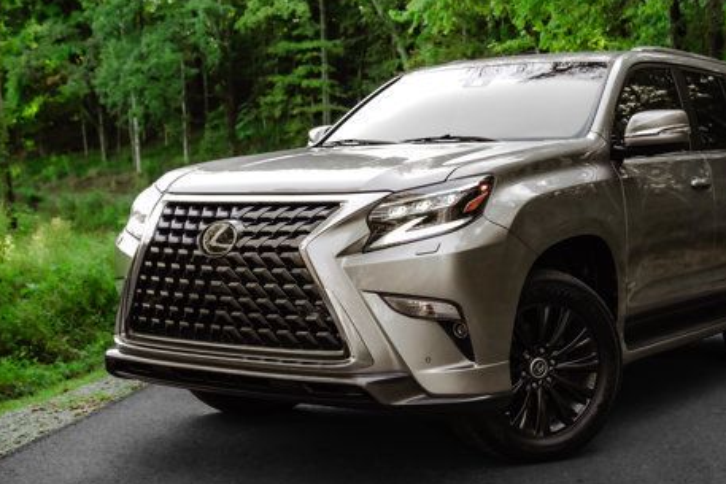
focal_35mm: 56
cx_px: 470
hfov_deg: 35.4
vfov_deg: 24.2
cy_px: 247
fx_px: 1130
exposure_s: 1/320
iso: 640
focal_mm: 40
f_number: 4.5
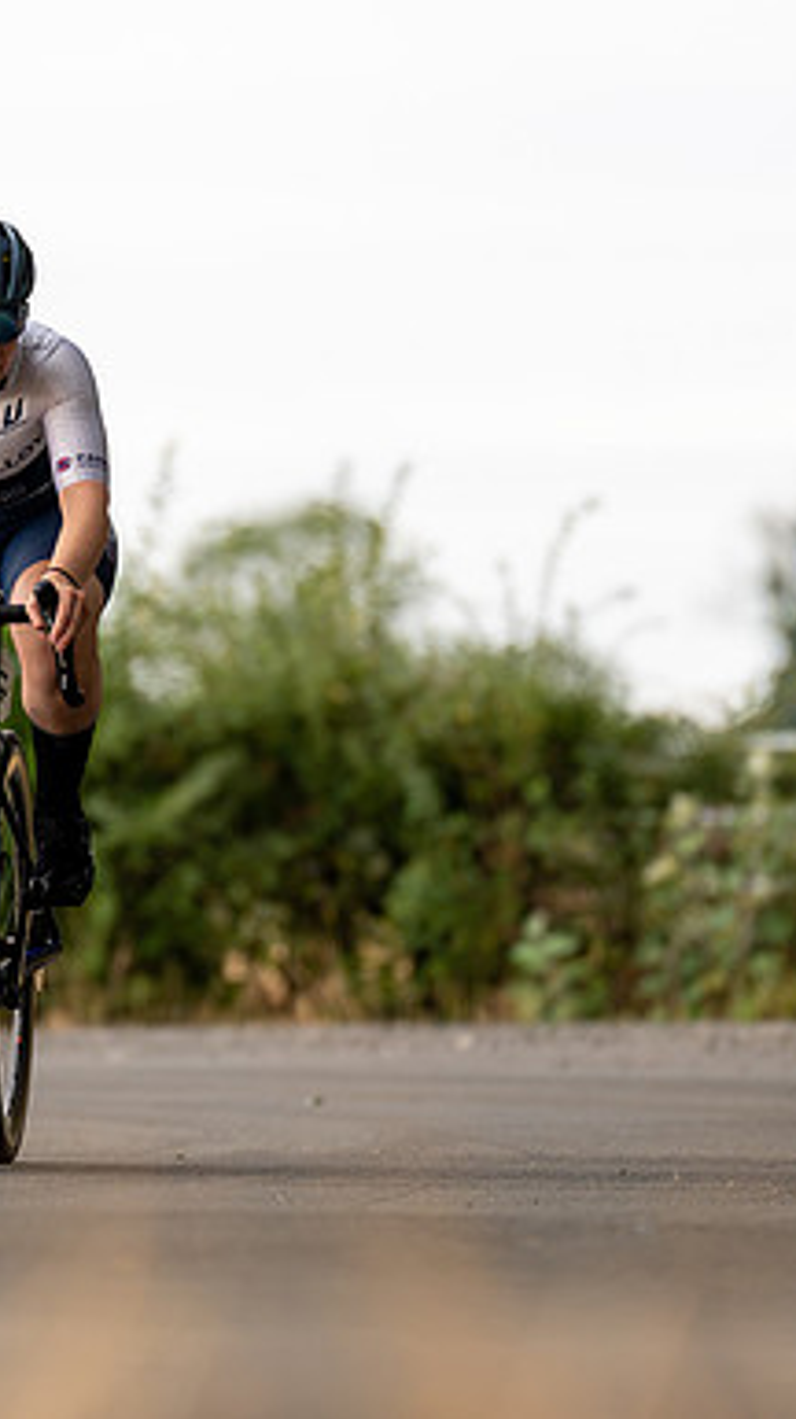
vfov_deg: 4.2
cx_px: 84
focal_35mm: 511
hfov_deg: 2.4
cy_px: 661
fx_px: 19212
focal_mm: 200
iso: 400
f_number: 2.8
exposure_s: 1/1000
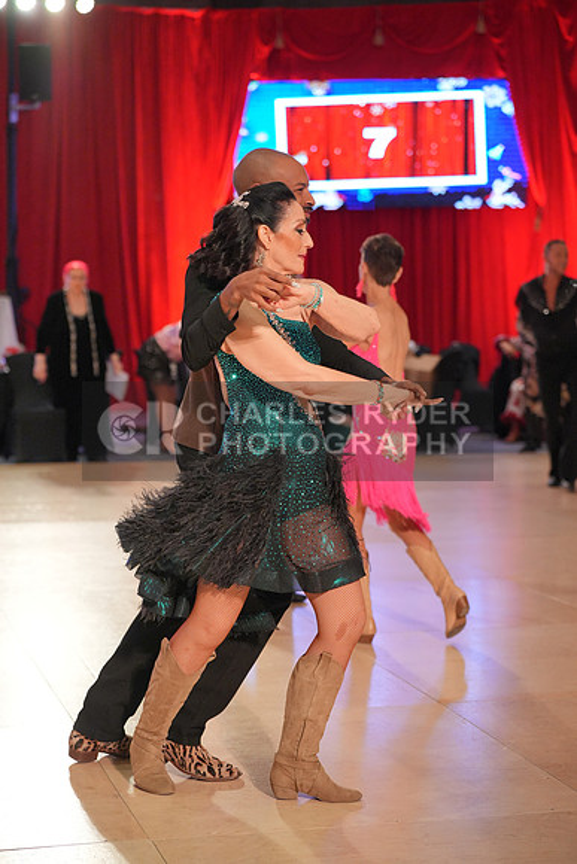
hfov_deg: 19.5
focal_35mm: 70
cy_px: 432
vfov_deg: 28.8
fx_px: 1682
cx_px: 288
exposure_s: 1/400
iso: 3200
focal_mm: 70
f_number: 3.2
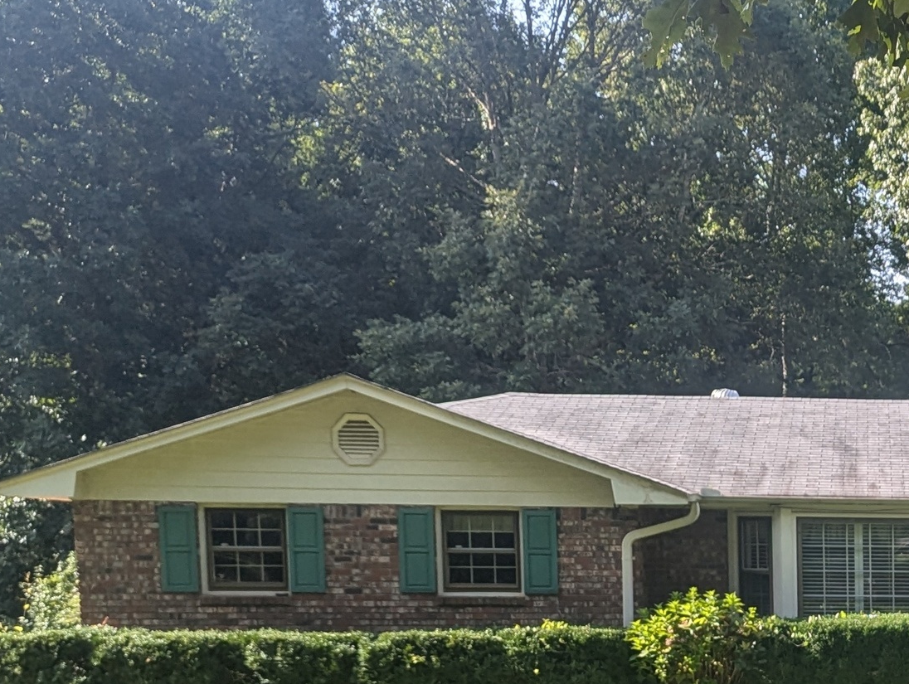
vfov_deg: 21.0
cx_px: 1099
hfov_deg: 25.8
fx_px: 1762
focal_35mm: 67
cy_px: 741
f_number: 1.85
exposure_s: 1/462
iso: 41
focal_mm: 6.81
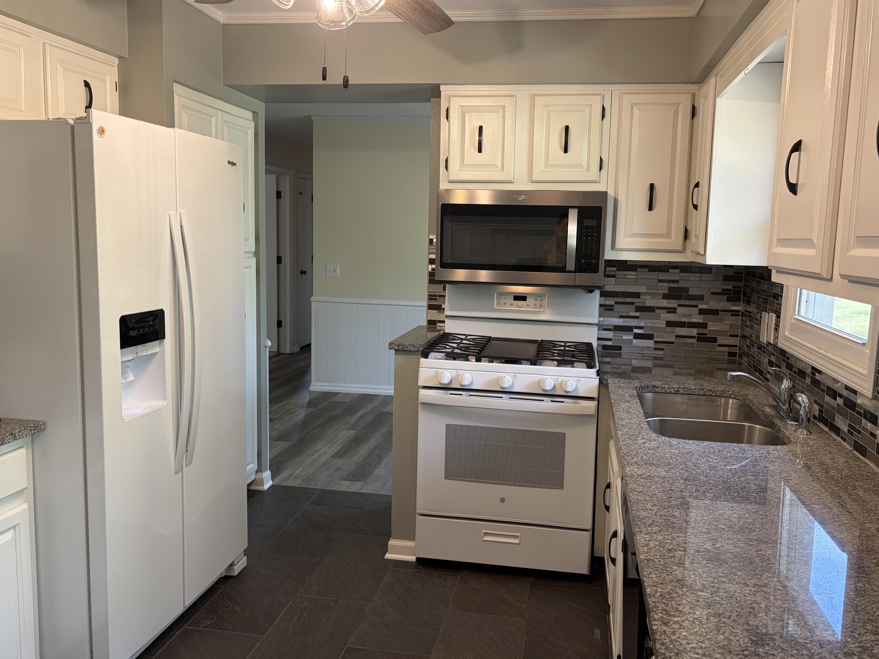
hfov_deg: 63.4
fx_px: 711
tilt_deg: -6.6
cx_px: 462
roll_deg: -0.9
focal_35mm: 28
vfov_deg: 49.7
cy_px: 314
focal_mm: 5.96
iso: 100
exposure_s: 1/60
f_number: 1.6
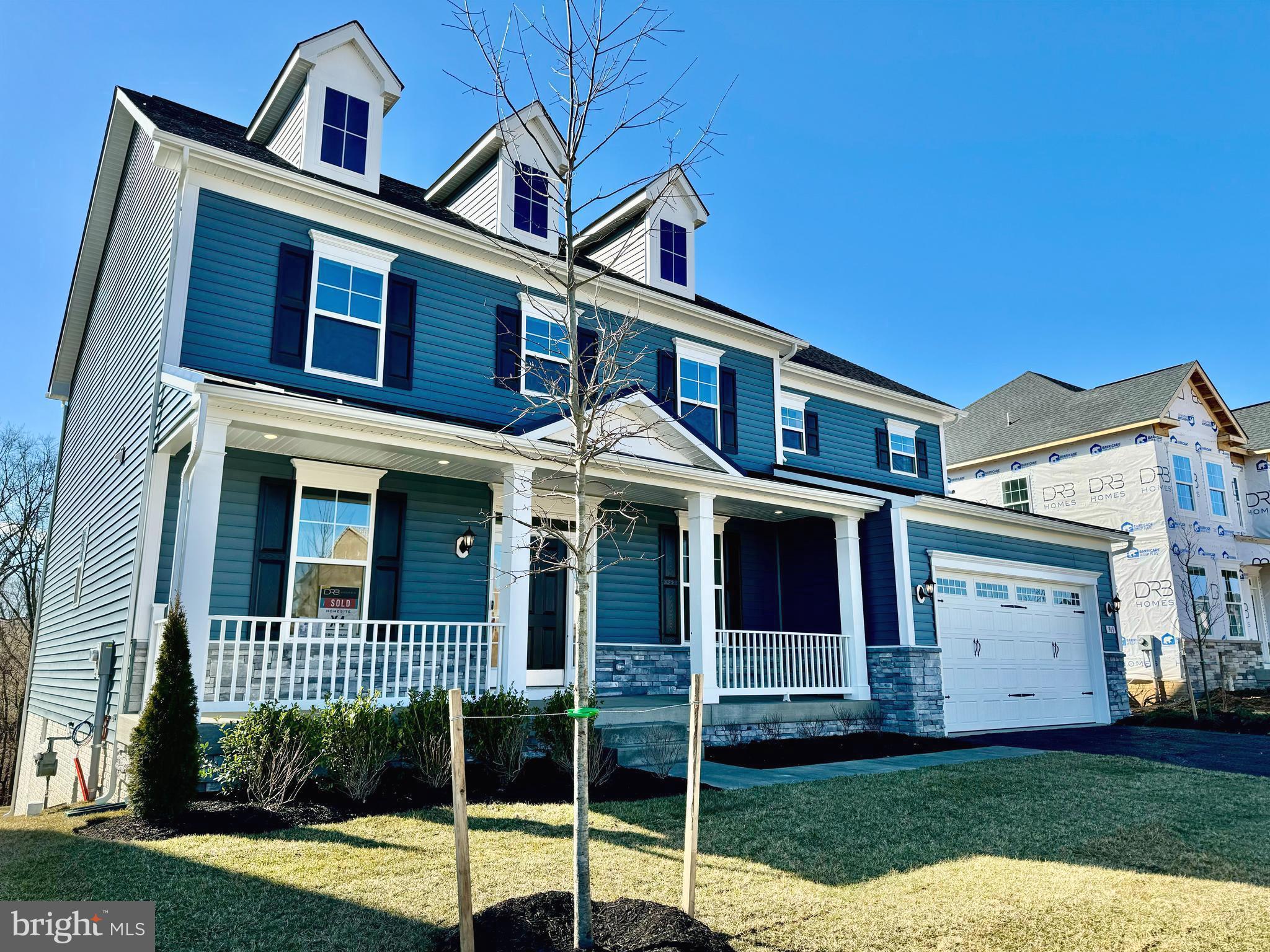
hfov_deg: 71.6
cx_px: 635
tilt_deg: +12.2
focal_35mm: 24
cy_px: 476
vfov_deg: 56.8
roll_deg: +0.0
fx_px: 881
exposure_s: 1/2710
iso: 80
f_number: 1.78
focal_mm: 6.86
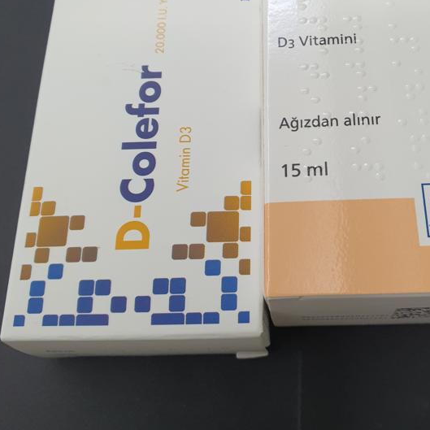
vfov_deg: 41.6
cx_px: 272
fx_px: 562
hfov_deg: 41.5
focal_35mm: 40
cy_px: 161
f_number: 2.4
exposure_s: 1/50
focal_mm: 4.3
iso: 200
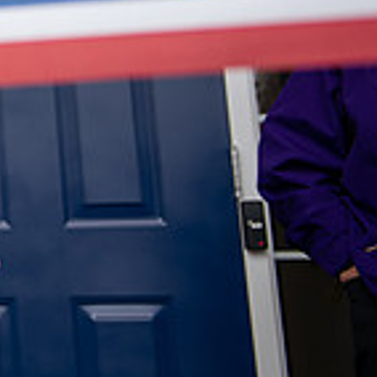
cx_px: -385
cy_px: -33
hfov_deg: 11.8
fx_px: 1626
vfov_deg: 13.0
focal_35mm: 132
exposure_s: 1/400
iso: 125
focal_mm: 38
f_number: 3.2
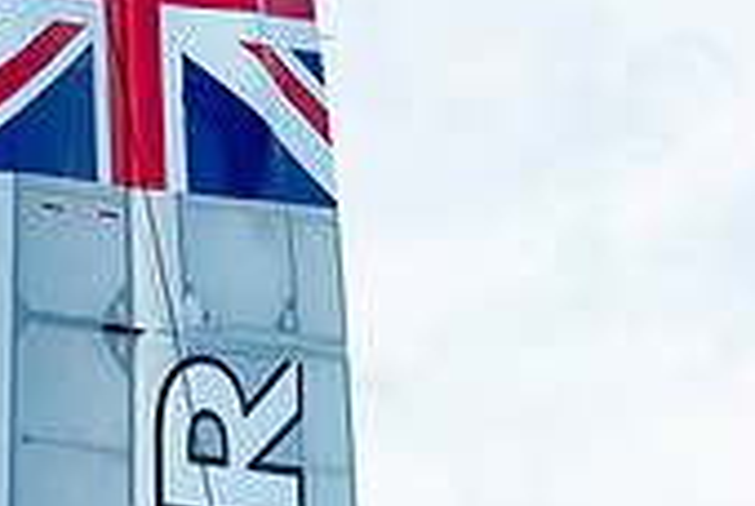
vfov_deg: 0.9
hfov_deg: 1.3
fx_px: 32206
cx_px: 244
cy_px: -322
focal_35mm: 1533
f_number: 5
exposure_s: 1/8000
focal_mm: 300
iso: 640
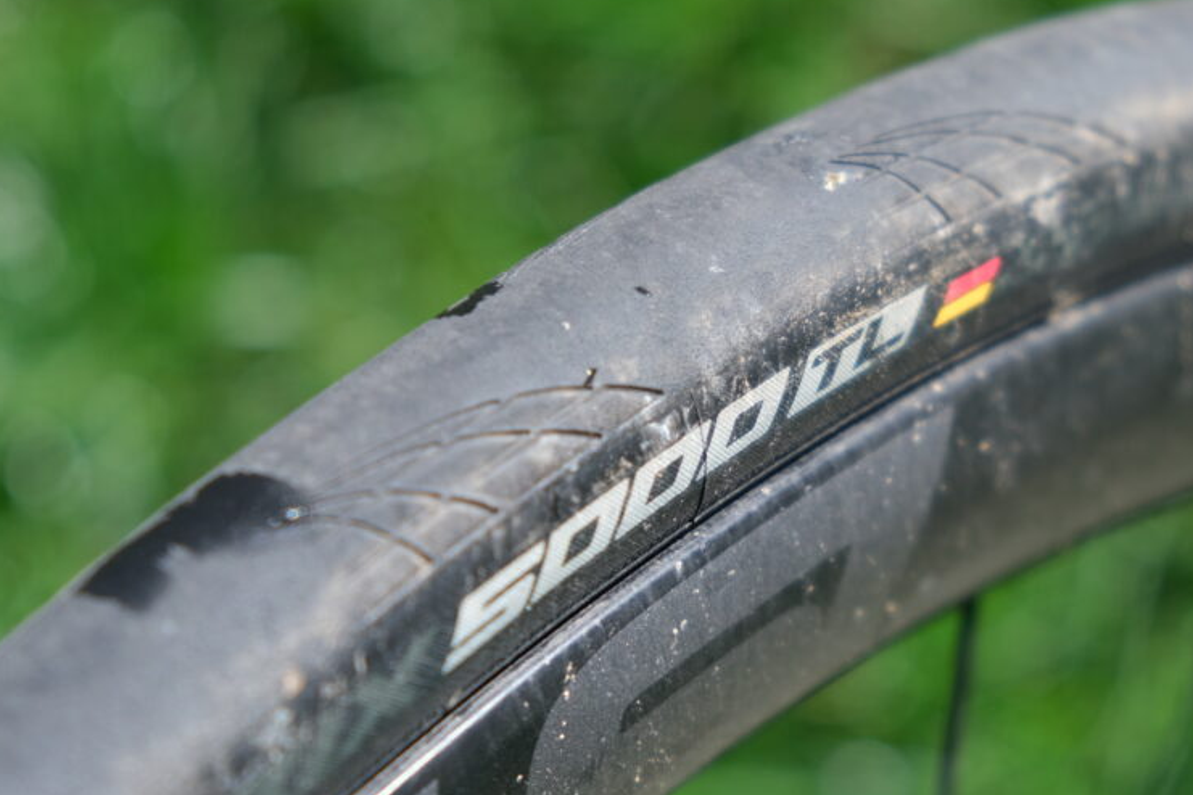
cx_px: 712
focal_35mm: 105
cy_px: 422
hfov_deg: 19.4
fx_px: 3479
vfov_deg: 13.0
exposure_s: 1/450
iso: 160
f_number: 4
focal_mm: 50.5
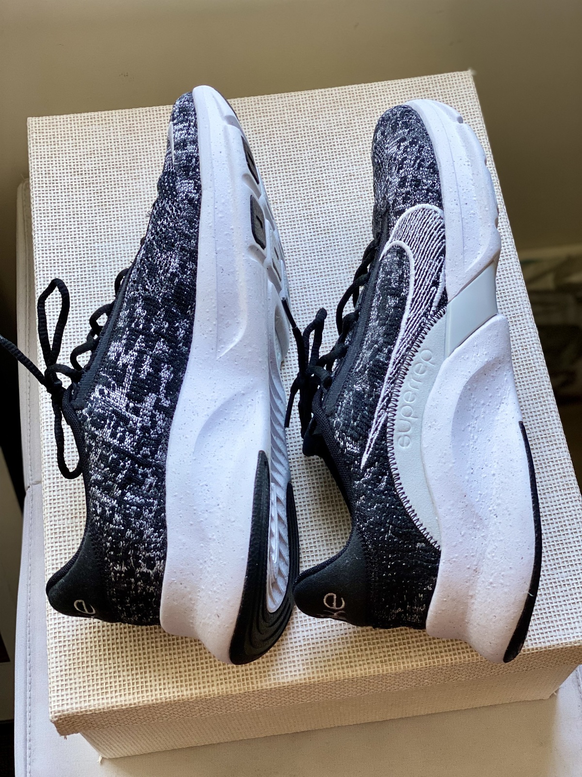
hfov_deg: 28.0
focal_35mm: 52
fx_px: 1166
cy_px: 388
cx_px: 291
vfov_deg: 36.8
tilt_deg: -61.6
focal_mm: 6
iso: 64
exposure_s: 1/122
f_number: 2
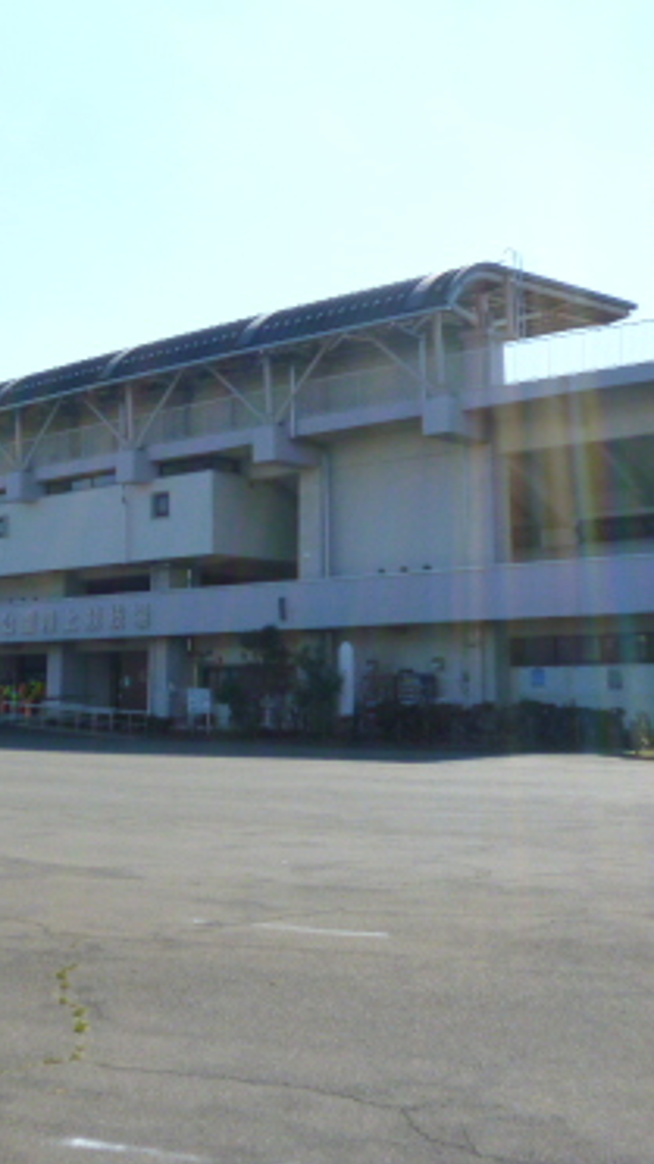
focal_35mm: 45
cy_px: 466
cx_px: 144
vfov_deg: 45.2
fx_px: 1389
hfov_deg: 26.1
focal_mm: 4.3
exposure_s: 1/500
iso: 125
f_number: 5
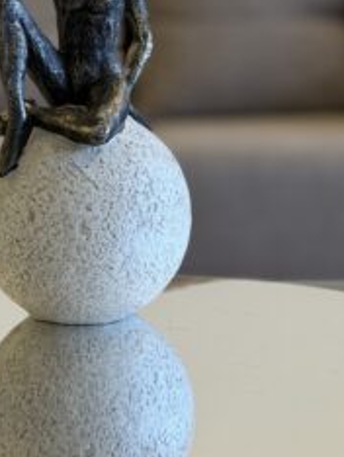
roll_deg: -0.6
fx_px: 1085
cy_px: 131
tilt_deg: -5.0
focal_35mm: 82
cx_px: 84
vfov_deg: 23.6
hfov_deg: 17.9
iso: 50
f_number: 1.78
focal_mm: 6.76
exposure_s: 1/50
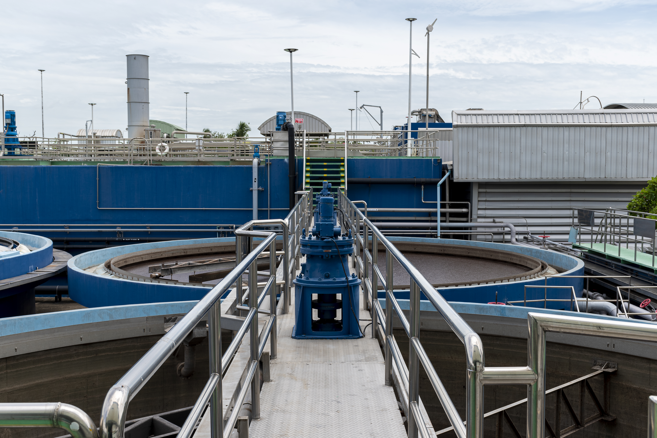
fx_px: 739
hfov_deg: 47.9
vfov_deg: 33.0
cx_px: 328
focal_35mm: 40
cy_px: 219
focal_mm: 27
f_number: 8
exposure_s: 1/250
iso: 100
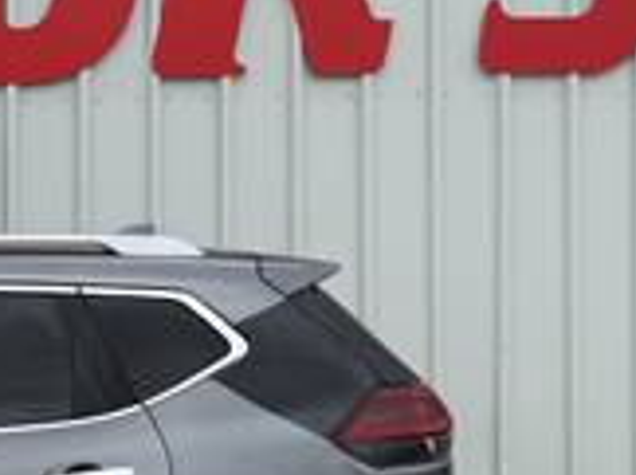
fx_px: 1743
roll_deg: +1.2
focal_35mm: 95
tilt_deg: -2.6
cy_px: 400
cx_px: -338
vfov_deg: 15.4
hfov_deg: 18.2
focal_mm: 6.76
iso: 80
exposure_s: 1/2000
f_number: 1.78
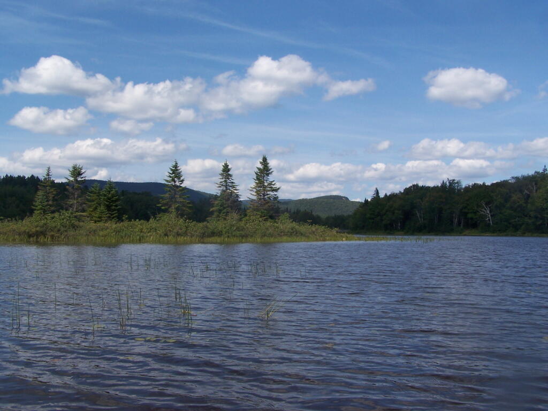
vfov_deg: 37.7
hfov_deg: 49.0
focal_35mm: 38
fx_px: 602
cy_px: 206
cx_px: 274
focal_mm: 6.3
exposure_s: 1/640
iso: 100
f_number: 5.6
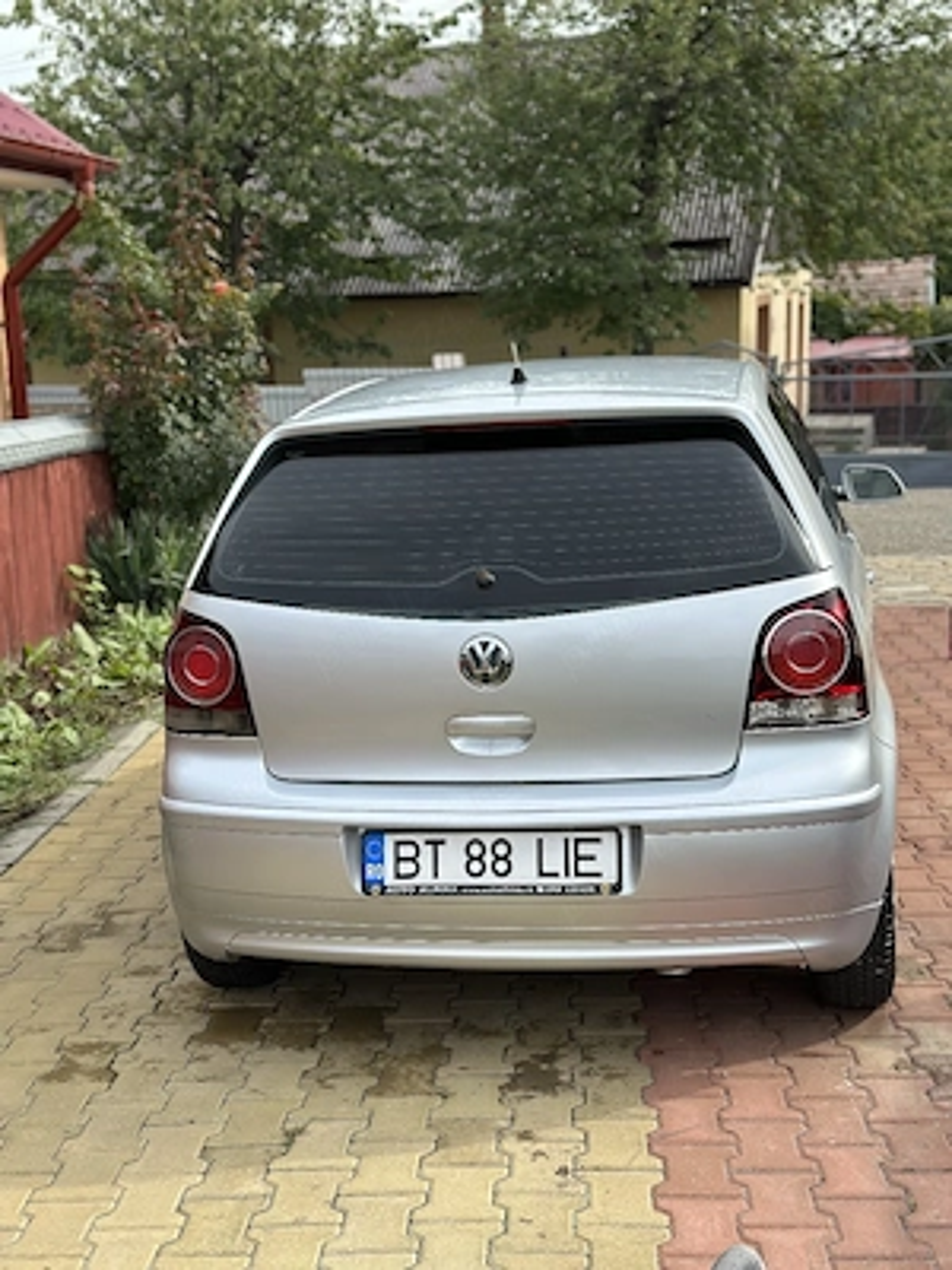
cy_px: 635
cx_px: 476
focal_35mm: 48
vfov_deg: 39.7
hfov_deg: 30.3
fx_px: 1760
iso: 100
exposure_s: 1/3333
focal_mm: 6.86
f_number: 1.78
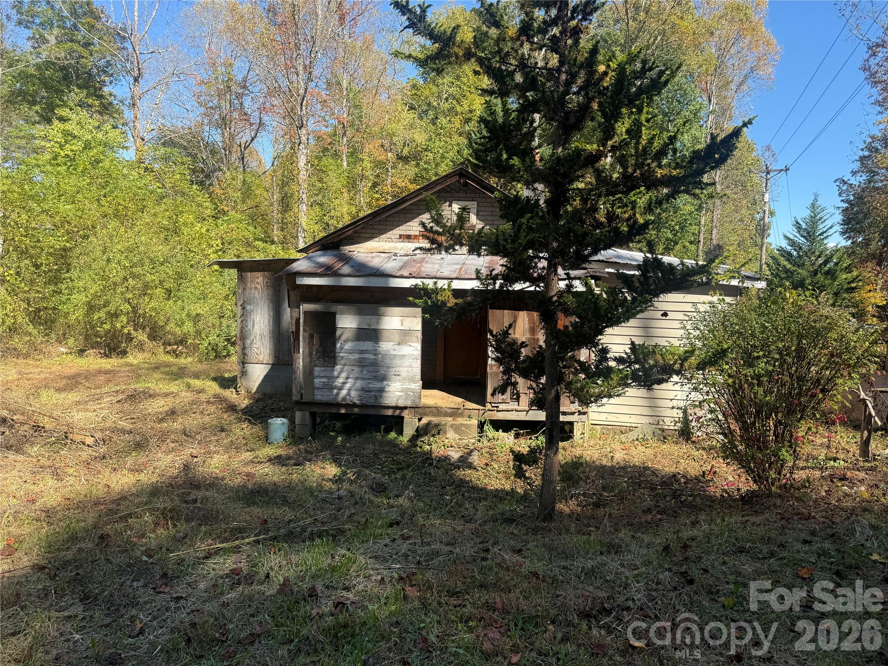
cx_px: 444
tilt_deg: -5.2
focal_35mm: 24
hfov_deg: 71.6
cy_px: 333
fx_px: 616
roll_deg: +0.4
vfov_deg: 56.8
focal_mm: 6.76
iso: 80
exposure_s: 1/1410
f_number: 1.78
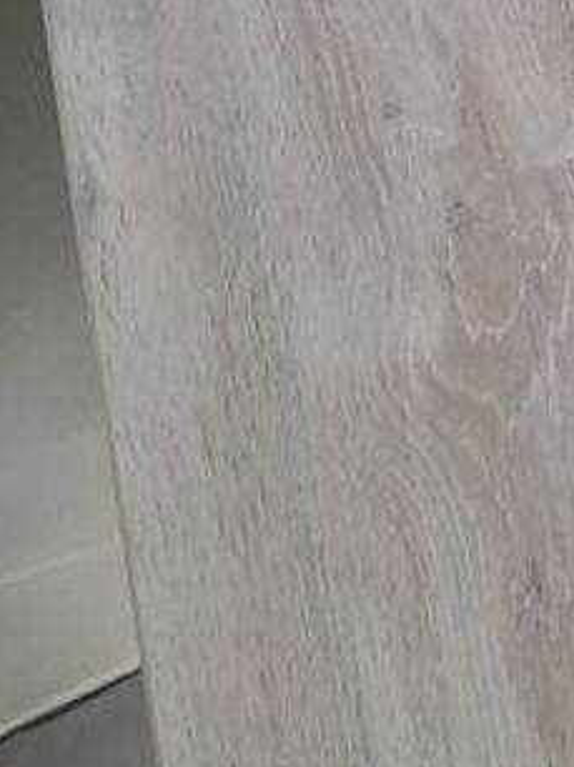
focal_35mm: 109
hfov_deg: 12.9
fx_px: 2413
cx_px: 830
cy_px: -420
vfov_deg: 16.3
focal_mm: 4.6
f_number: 2
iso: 250
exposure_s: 1/50
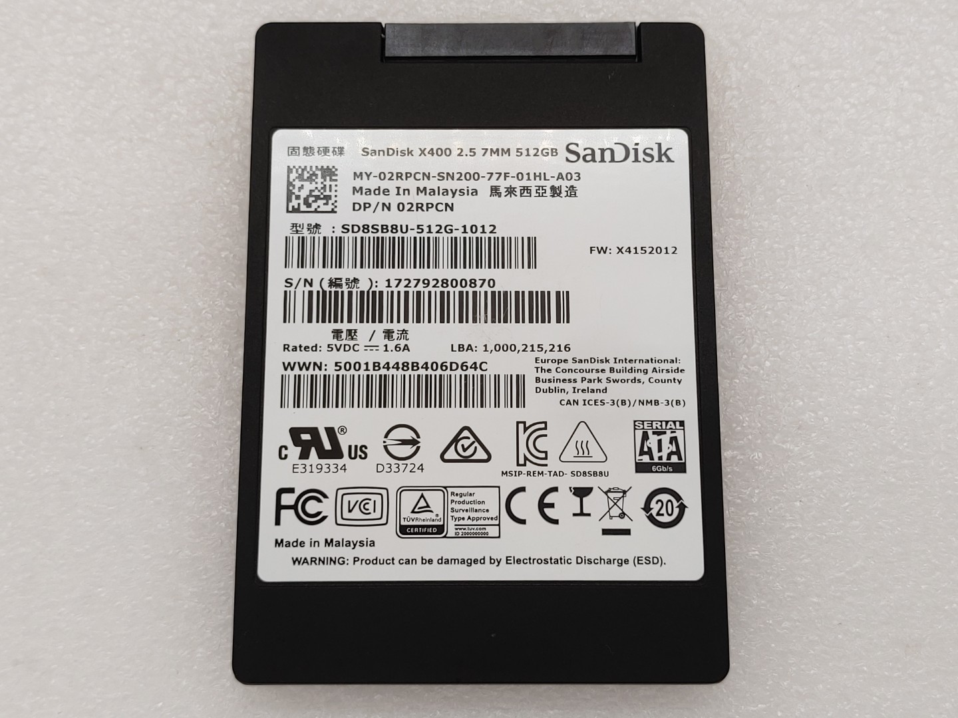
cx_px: 479
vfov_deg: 29.7
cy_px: 359
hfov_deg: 38.9
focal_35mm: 49
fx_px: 1356
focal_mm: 4.36
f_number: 1.8
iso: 50
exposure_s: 1/169
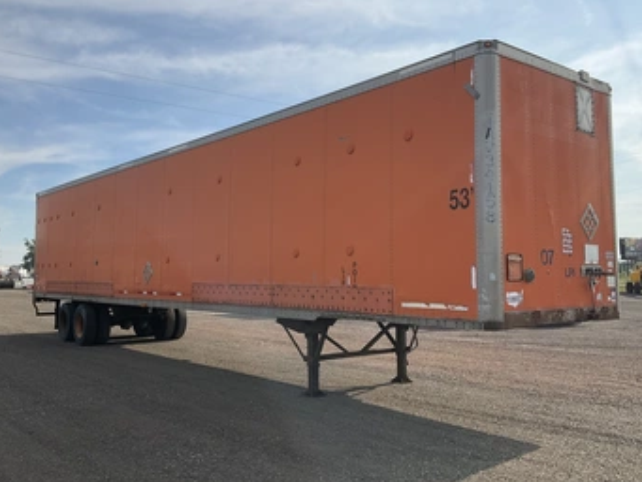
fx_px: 631
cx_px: 343
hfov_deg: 53.9
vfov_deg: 41.8
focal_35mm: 34
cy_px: 220
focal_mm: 3
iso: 25
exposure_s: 1/2427
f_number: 1.8
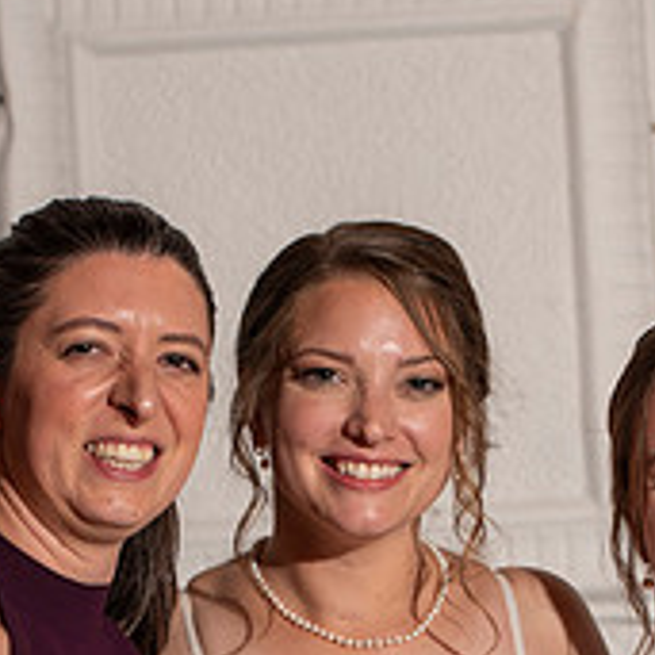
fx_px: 5887
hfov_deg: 6.4
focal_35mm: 275
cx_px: 489
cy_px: 615
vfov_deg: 6.4
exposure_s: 1/200
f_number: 2.8
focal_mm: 86
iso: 160
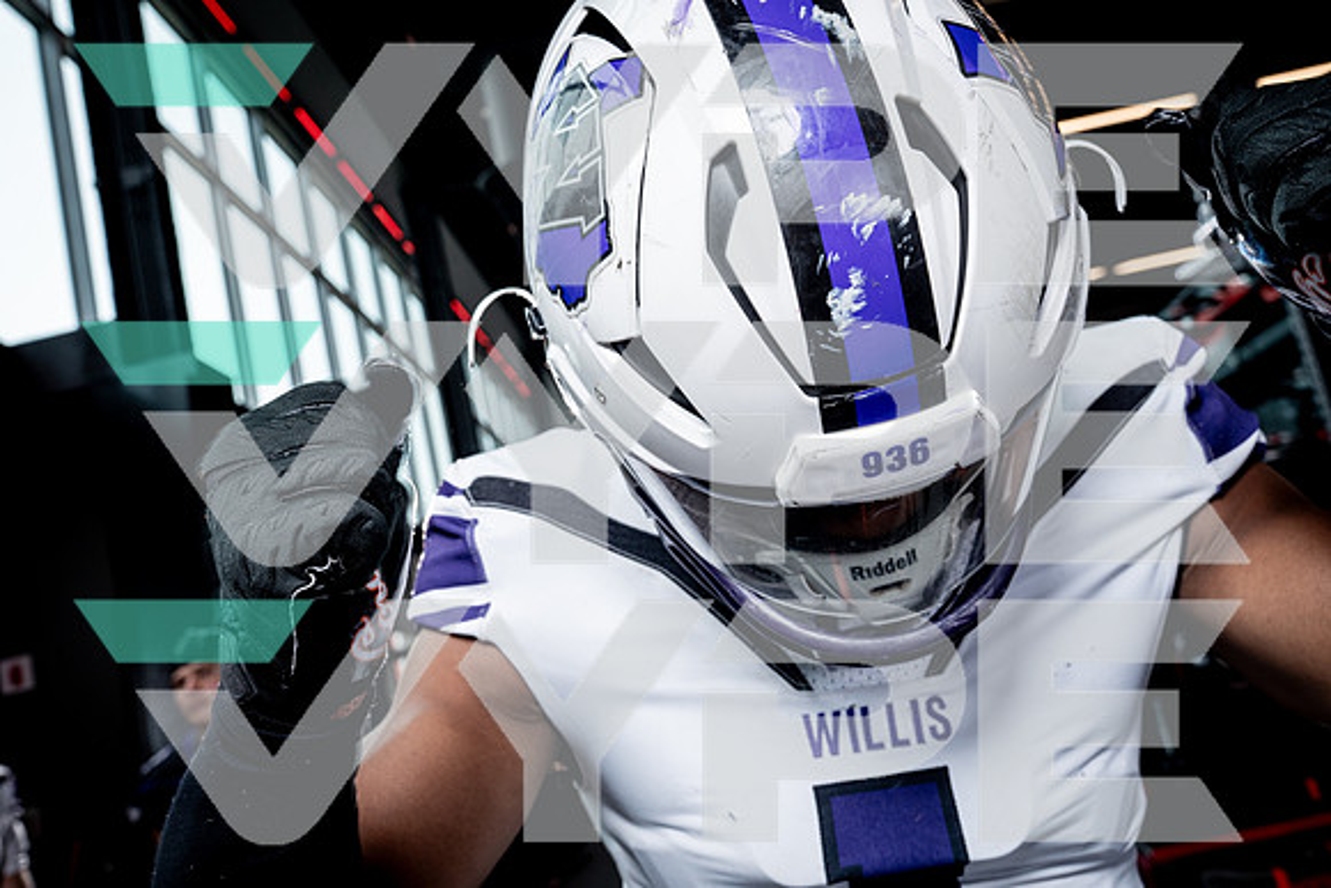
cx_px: 666
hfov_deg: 54.4
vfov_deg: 37.9
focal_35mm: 35
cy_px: 444
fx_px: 1294
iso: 640
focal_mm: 35
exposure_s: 1/250
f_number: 8
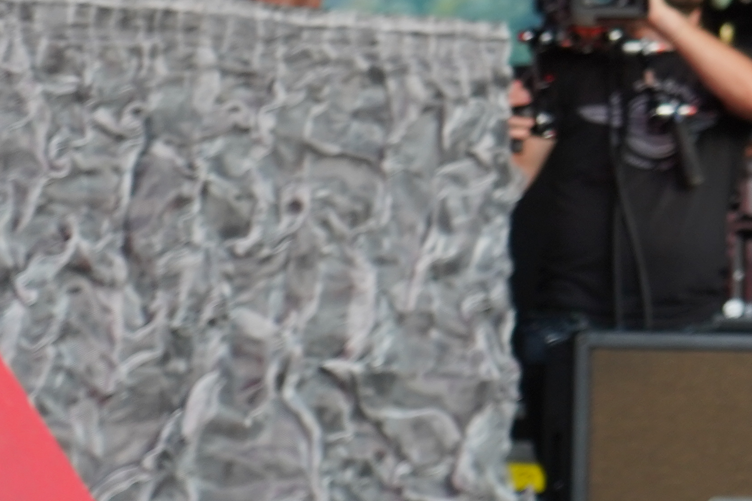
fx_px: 7853
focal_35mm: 376
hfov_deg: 5.4
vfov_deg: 3.6
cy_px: -340
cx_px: 1239
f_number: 4
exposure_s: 1/125
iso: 500
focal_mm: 105
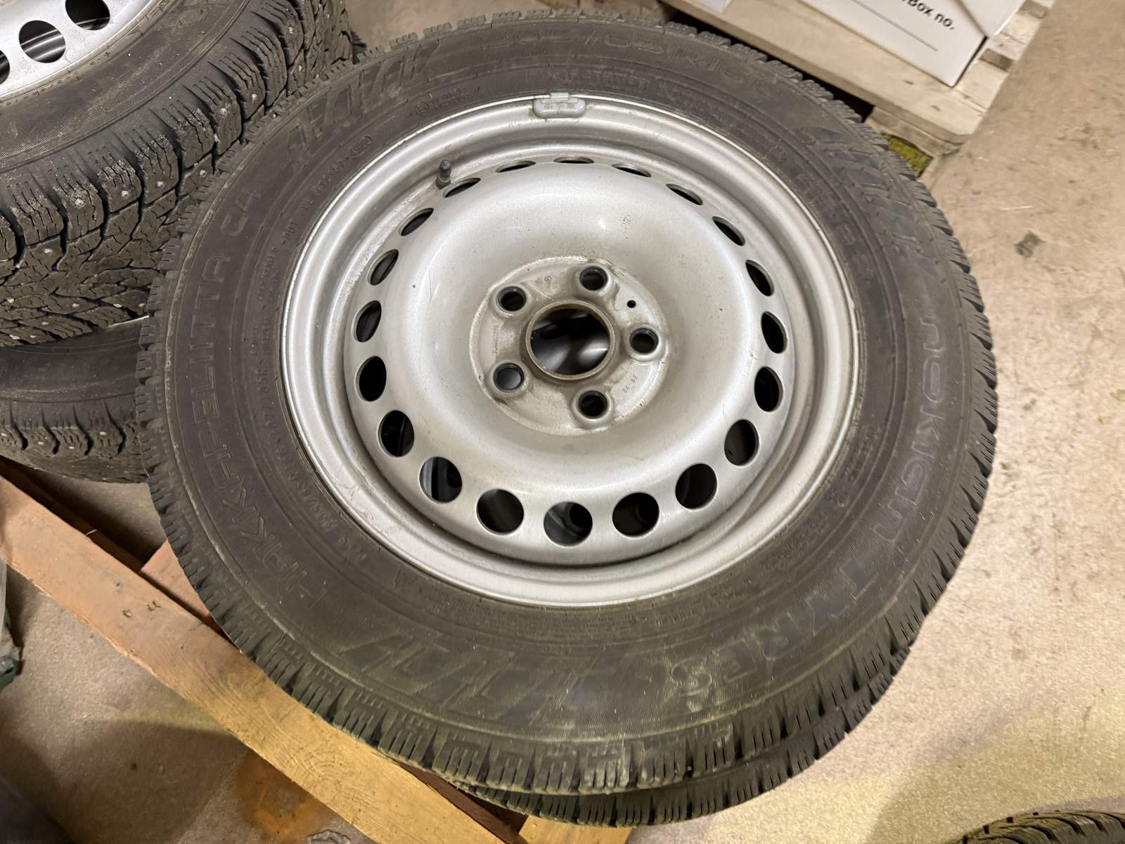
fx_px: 780
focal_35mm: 24
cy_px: 422
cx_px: 562
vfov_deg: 56.8
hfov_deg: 71.6
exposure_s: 1/50
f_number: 1.78
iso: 400
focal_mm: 6.76
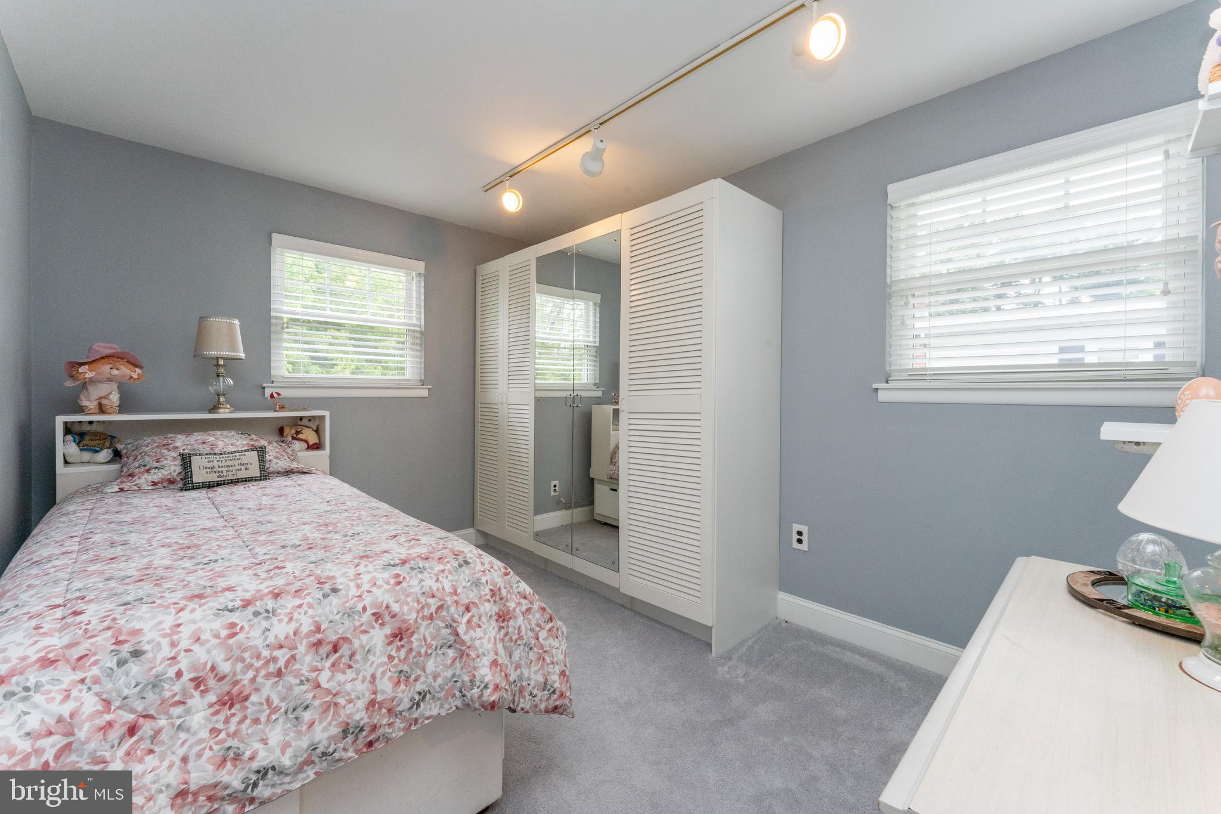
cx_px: 610
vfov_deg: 81.2
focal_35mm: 14
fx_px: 475
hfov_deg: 104.3
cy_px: 407
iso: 2000
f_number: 14
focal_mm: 14
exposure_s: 1/80
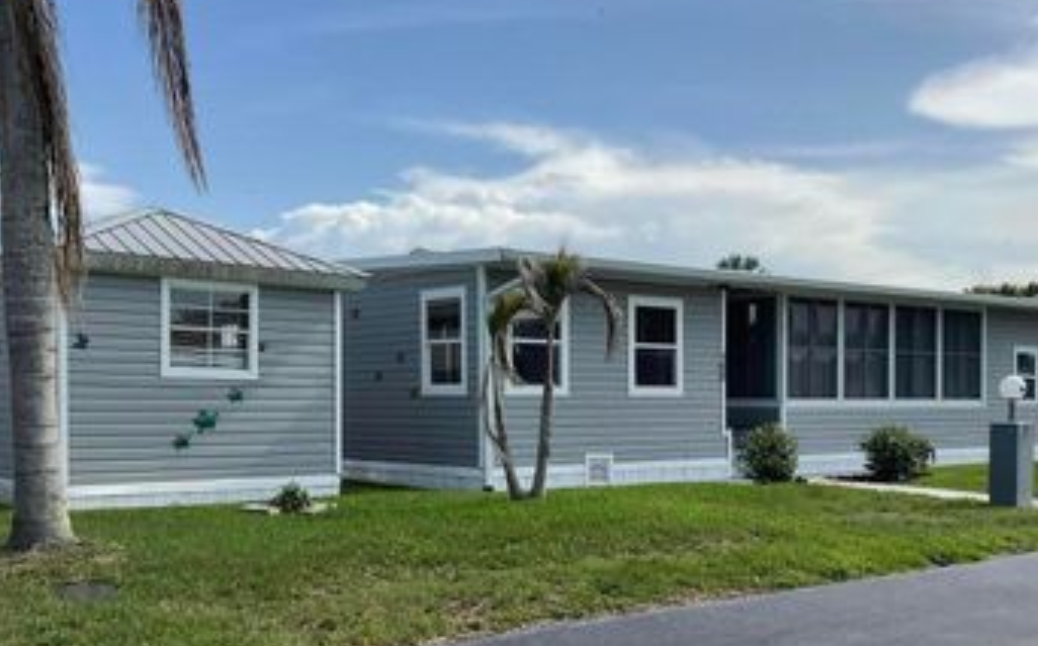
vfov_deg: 28.4
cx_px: 634
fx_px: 1272
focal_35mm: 45
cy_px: 426
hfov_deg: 44.1
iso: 16
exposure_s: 1/2227
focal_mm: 3
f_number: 1.8
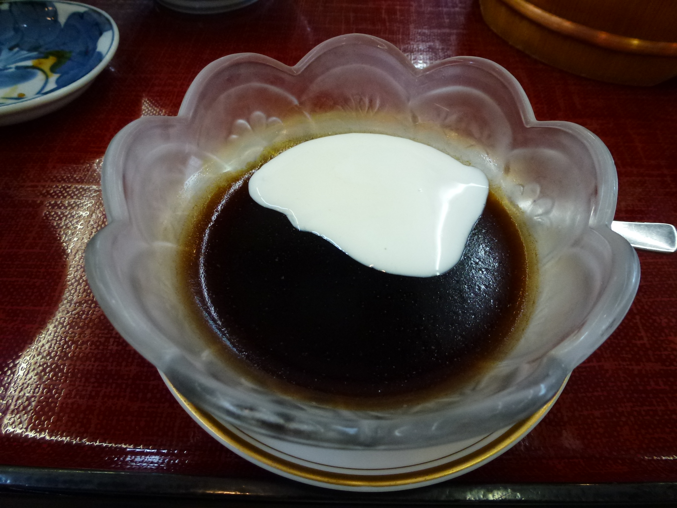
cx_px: 338
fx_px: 469
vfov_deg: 56.8
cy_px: 254
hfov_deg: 71.6
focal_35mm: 24
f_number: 3.3
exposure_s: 1/60
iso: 400
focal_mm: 4.3
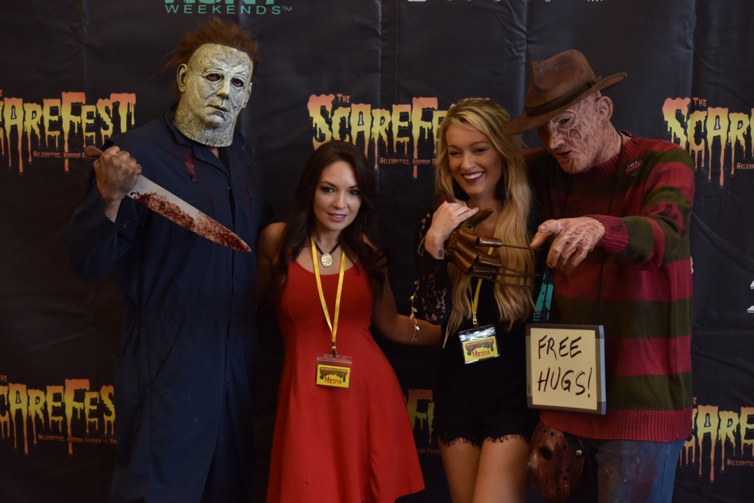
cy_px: 252
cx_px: 377
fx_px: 1801
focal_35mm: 86
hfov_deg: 23.6
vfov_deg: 15.9
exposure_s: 1/200
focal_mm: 86
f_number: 4.5
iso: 1600
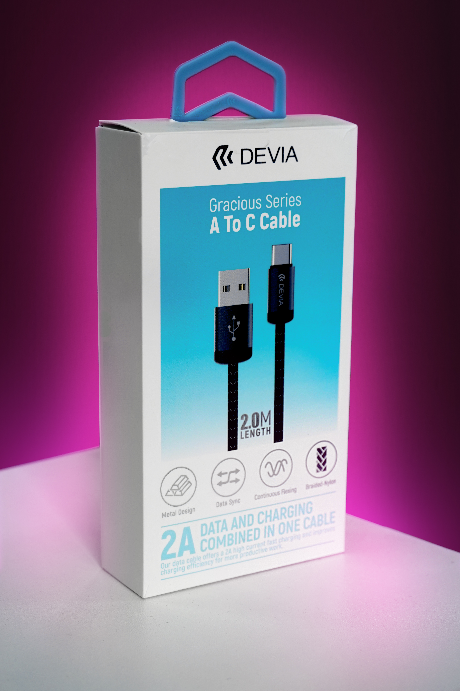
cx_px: 230
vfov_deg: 29.9
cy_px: 346
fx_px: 1295
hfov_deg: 20.1
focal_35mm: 68
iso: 100
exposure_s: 1/60
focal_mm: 45
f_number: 6.3
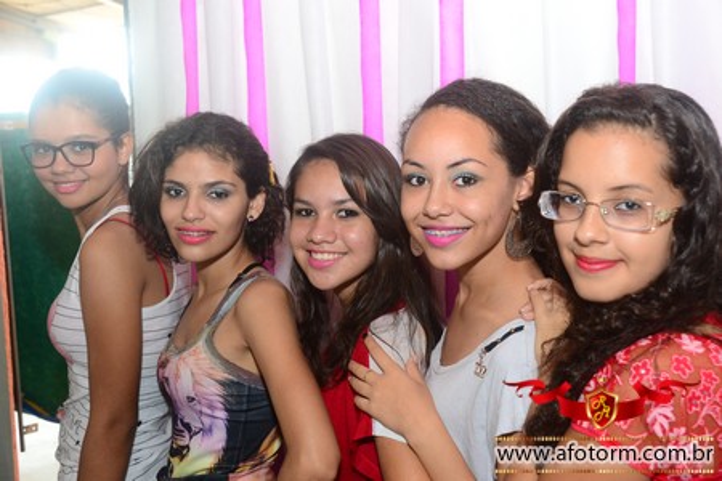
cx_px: 361
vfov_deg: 28.9
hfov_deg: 42.3
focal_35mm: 46
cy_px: 240
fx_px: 933
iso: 800
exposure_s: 1/80
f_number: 5.6
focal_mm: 31
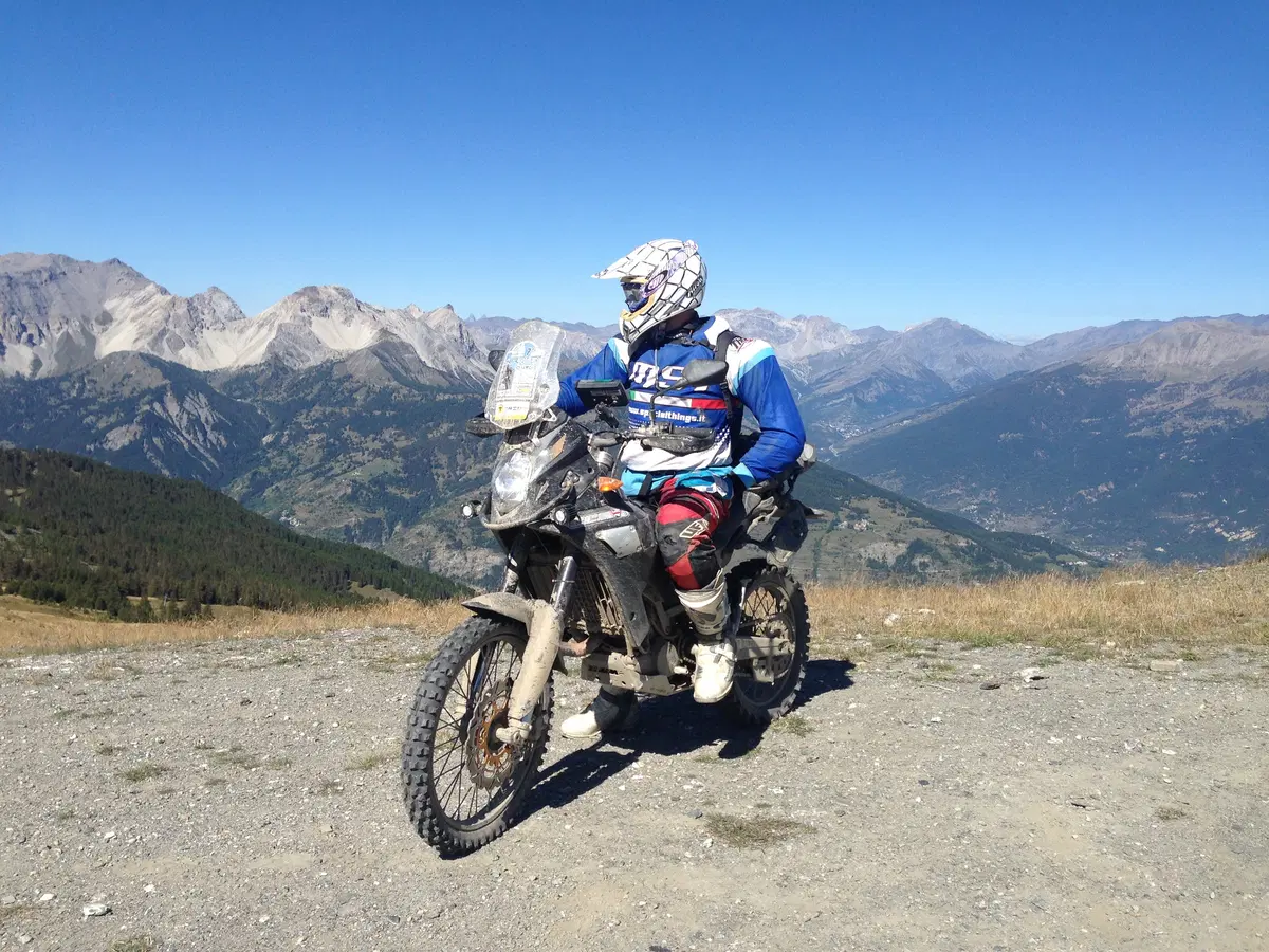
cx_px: 634
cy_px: 476
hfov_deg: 55.4
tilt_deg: -6.6
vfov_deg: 42.9
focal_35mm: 33
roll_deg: -1.8
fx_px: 1210
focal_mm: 4.12
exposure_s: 1/1938
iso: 50
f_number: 2.4
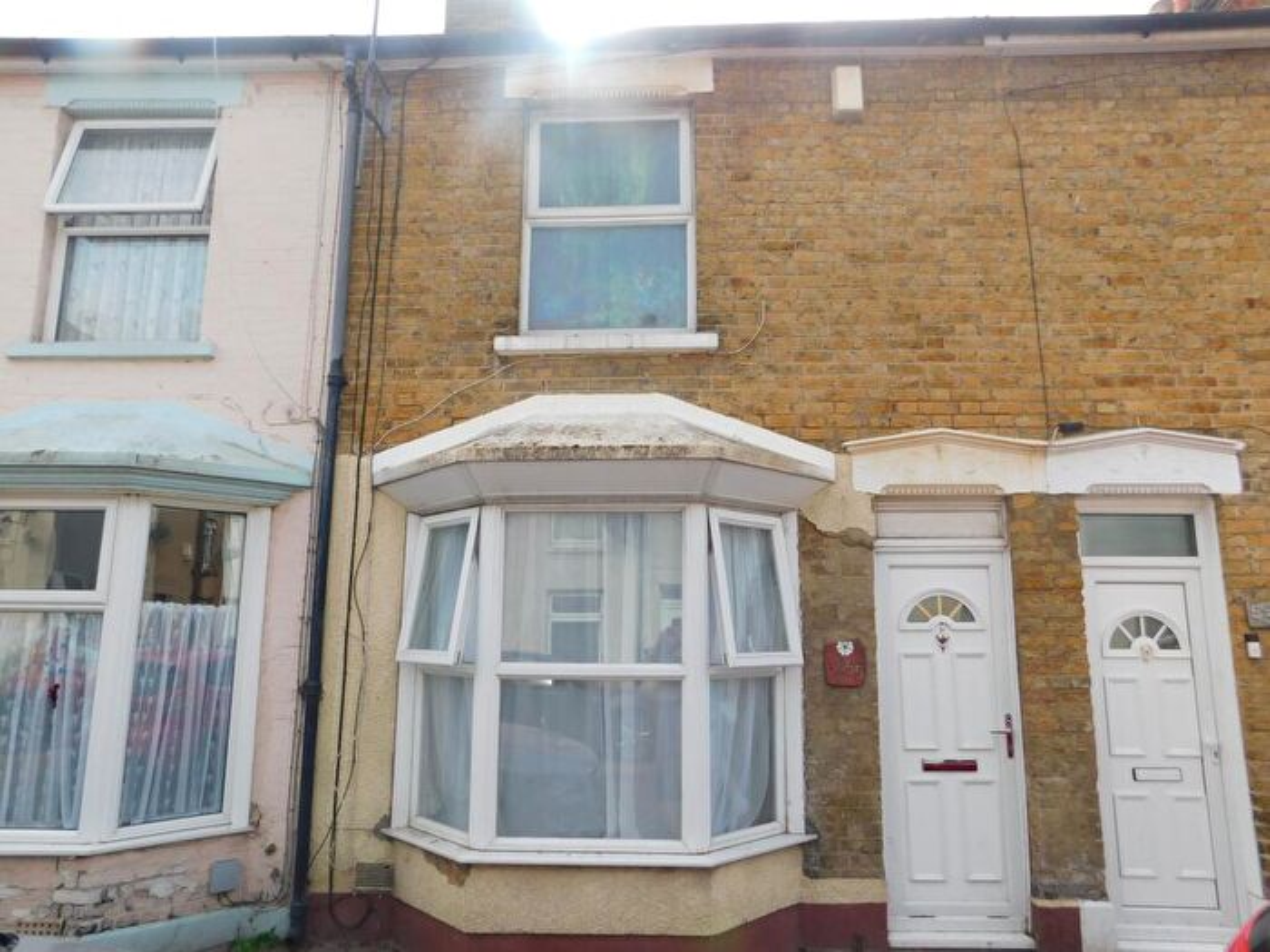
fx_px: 844
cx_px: 635
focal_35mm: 23
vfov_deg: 58.9
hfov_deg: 73.9
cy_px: 476
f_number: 3
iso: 125
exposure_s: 1/640
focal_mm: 4
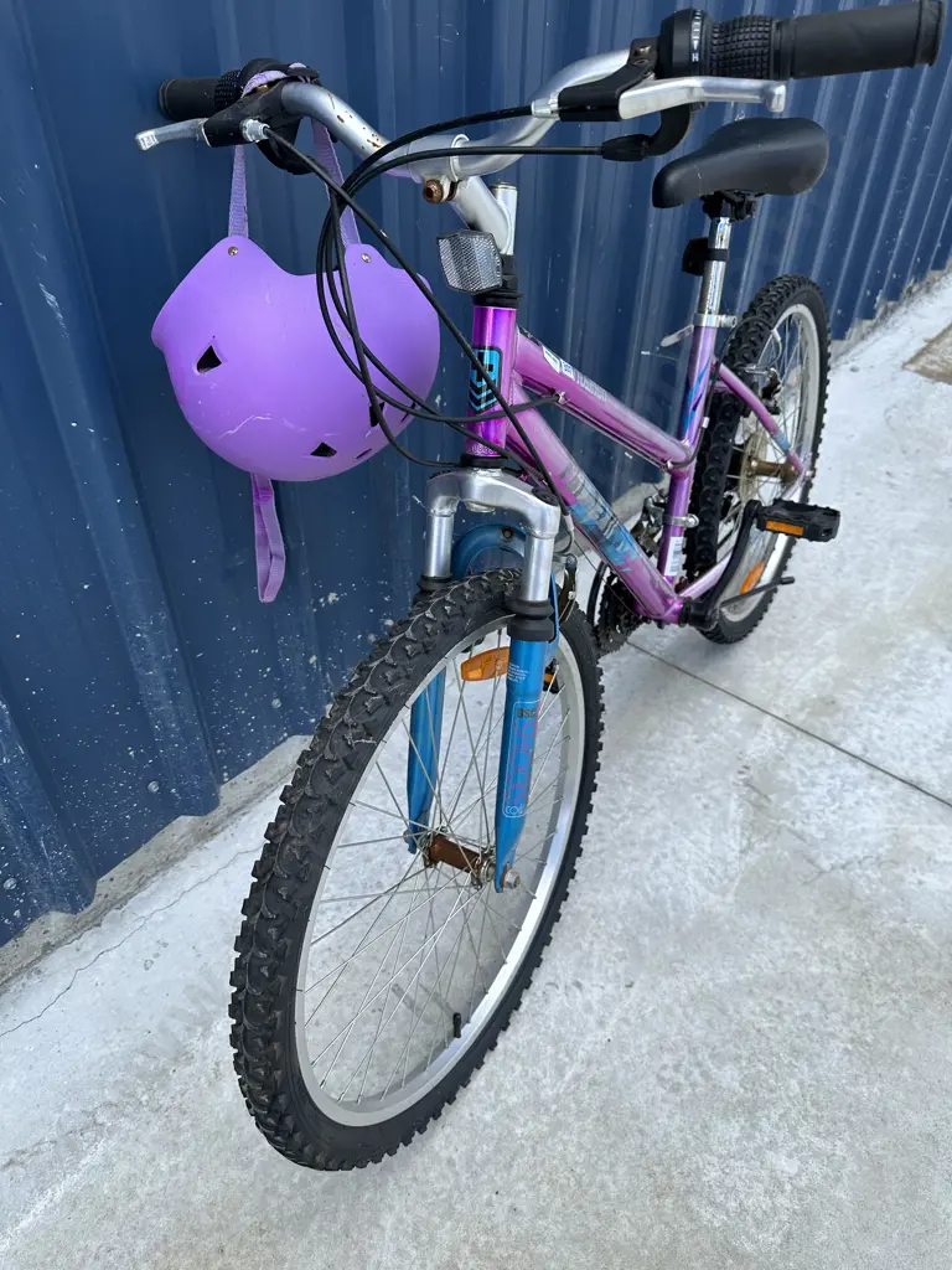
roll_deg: +0.4
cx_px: 476
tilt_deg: -38.6
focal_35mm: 24
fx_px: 880
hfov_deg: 56.8
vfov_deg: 71.6
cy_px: 635
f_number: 1.78
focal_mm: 6.86
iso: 80
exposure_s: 1/1256
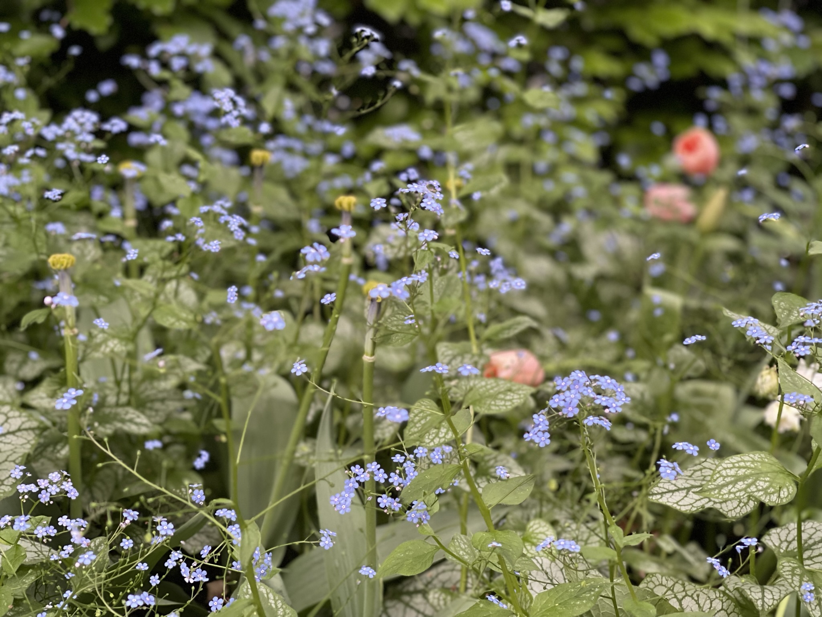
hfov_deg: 30.3
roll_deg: -3.2
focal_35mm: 64
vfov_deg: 22.9
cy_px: 308
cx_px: 411
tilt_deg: -16.6
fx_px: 1520
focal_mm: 7.5
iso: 250
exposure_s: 1/40
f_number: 2.2
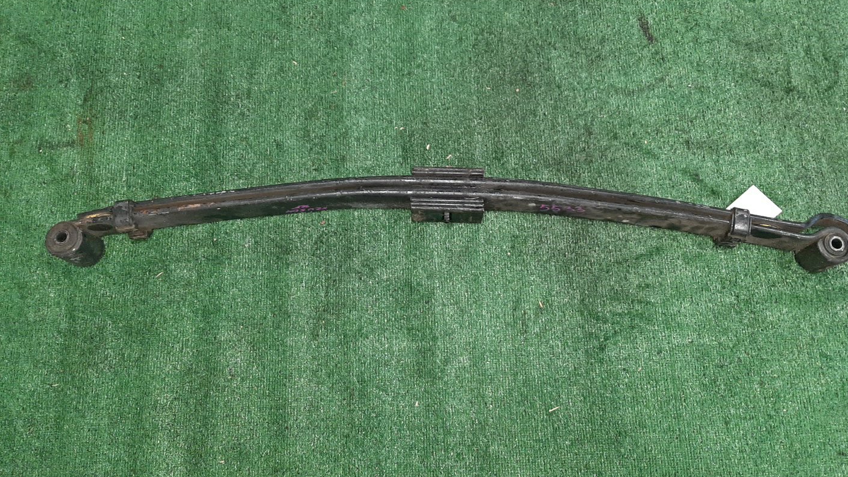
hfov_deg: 66.1
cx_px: 433
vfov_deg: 40.1
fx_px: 652
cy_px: 221
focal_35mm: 29
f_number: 1.7
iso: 220
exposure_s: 1/50
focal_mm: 3.93
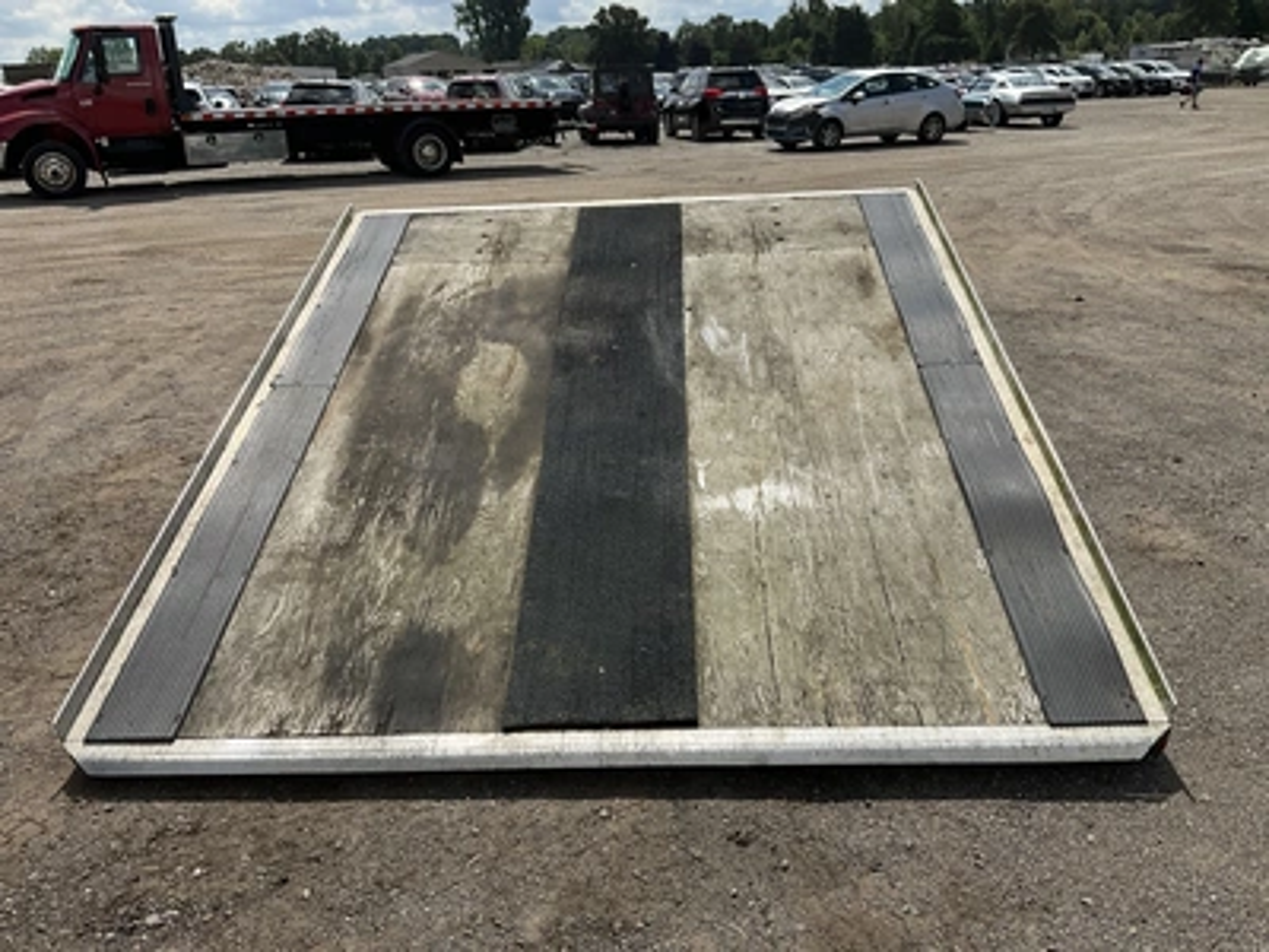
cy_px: 476
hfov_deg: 61.7
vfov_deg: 48.2
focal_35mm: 29
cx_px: 634
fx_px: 1063
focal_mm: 3
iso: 25
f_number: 1.8
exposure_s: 1/2801
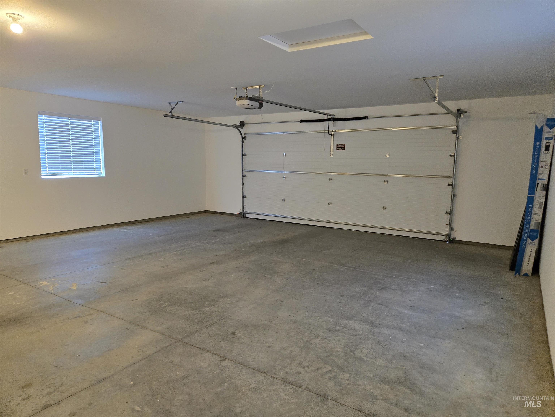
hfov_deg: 73.9
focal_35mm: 23
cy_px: 208
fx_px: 369
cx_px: 278
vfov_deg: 58.9
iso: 800
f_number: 1.8
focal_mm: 5.4
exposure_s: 1/120
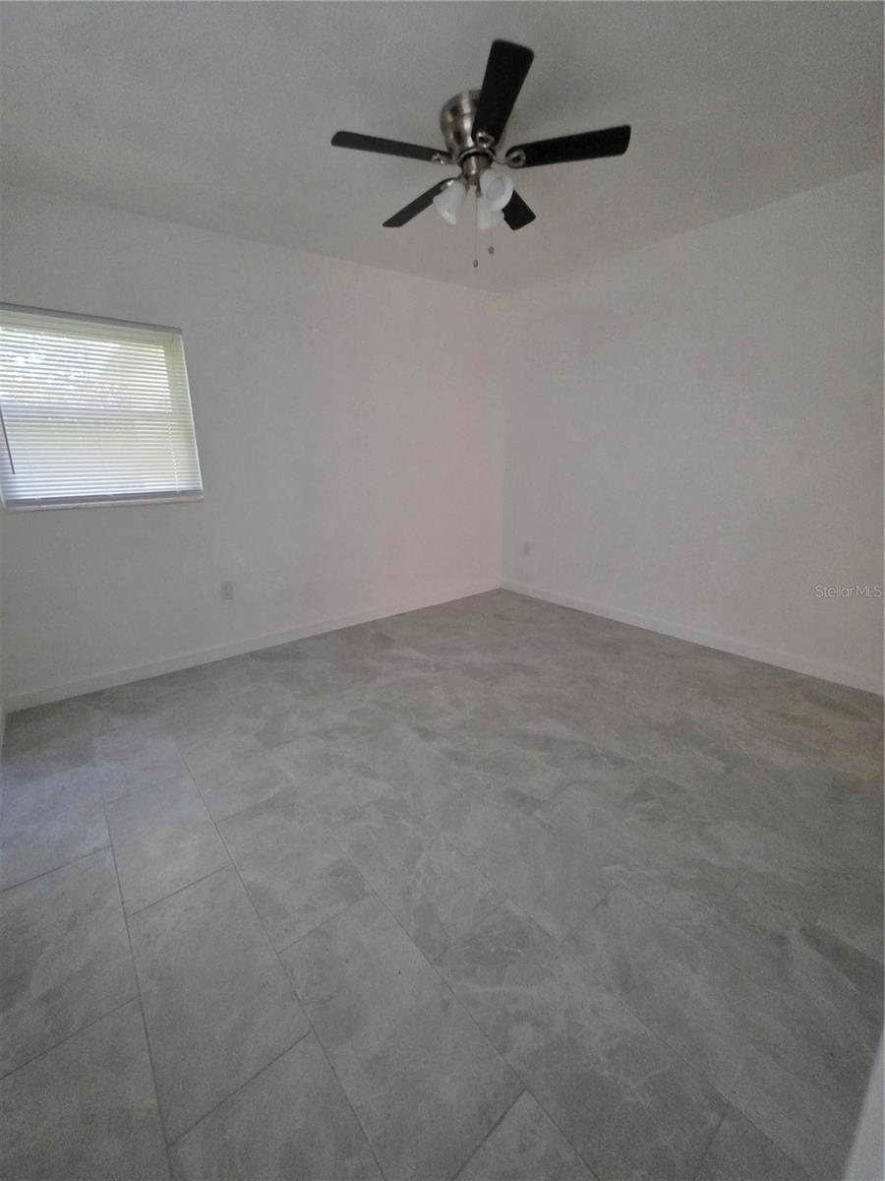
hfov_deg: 89.9
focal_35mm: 13
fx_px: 443
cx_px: 442
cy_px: 590
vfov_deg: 106.2
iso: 640
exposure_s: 1/60
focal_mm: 2.2
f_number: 1.9
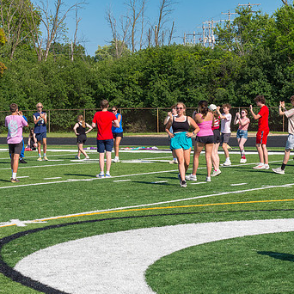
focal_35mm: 105
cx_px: 72
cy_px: 134
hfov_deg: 16.5
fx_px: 1009
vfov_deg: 16.6
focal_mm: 66
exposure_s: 1/640
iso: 1250
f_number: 13
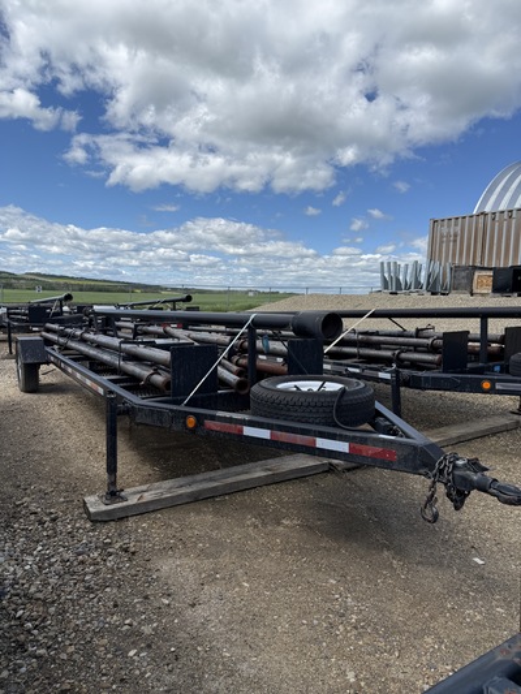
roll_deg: -2.9
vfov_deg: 71.6
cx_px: 260
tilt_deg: -5.4
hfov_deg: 56.8
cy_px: 347
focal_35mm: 24
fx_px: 481
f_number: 1.78
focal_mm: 6.76
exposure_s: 1/5319
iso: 80
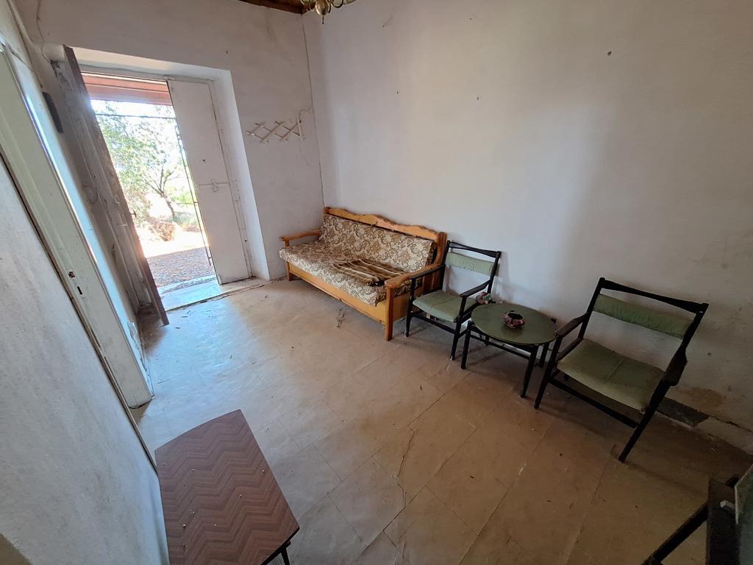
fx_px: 283
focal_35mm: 13
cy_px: 282
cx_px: 376
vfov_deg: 89.9
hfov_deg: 106.2
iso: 250
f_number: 2.2
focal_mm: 1.74
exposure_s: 1/25
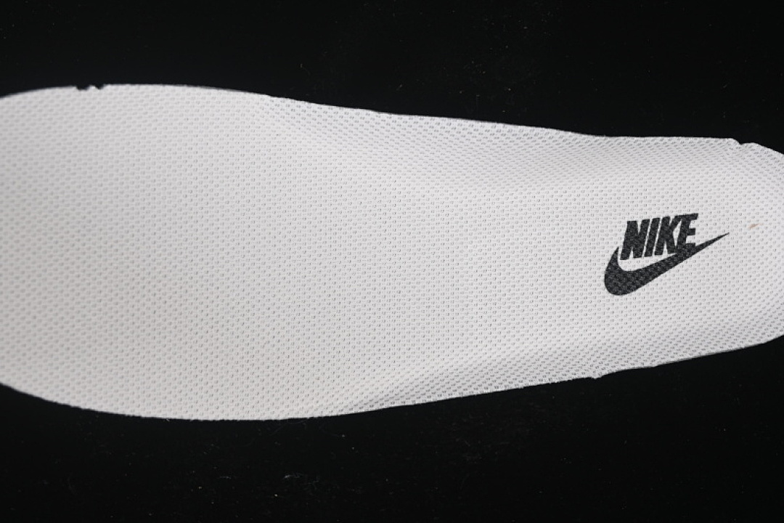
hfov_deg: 27.0
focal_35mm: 75
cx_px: 392
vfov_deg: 18.2
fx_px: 1633
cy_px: 262
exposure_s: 1/60
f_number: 7.1
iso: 160
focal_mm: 50
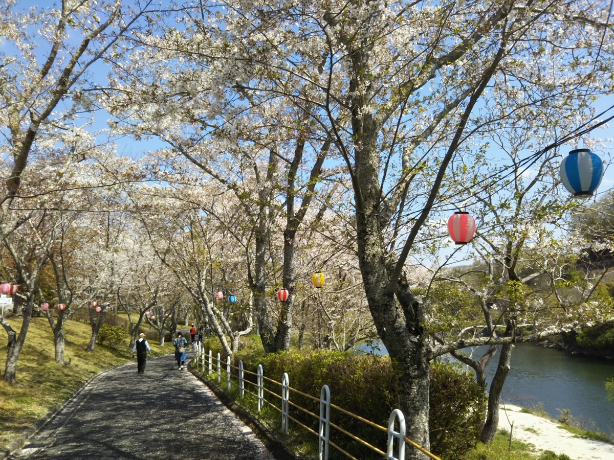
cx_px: 307
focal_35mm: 30
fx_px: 532
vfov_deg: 46.8
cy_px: 230
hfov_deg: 60.0
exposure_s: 1/734
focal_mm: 4
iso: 25
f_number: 2.2
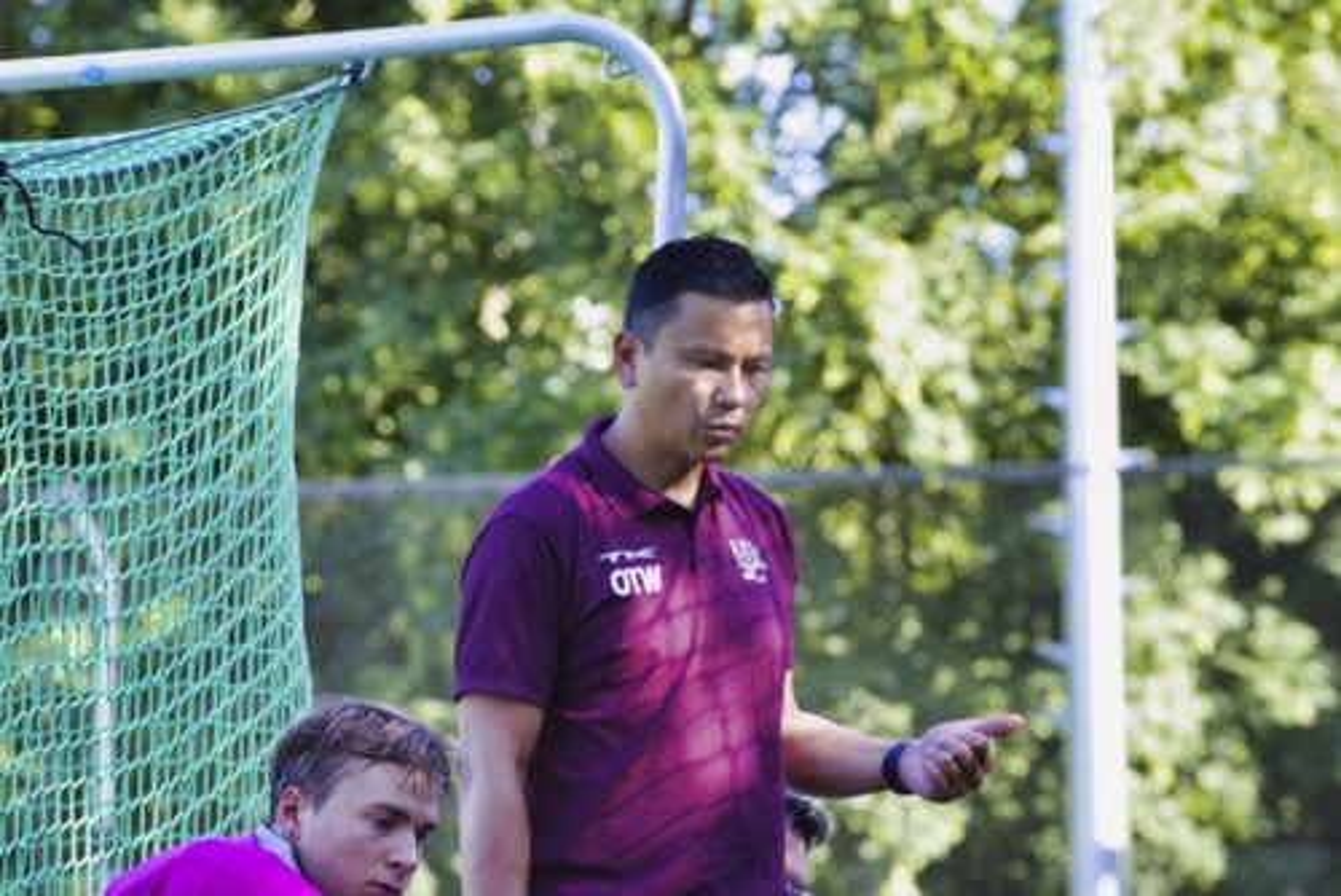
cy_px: 448
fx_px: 7827
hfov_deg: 9.8
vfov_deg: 6.6
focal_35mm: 210
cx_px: 670
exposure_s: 1/250
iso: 1600
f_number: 8
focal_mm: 210
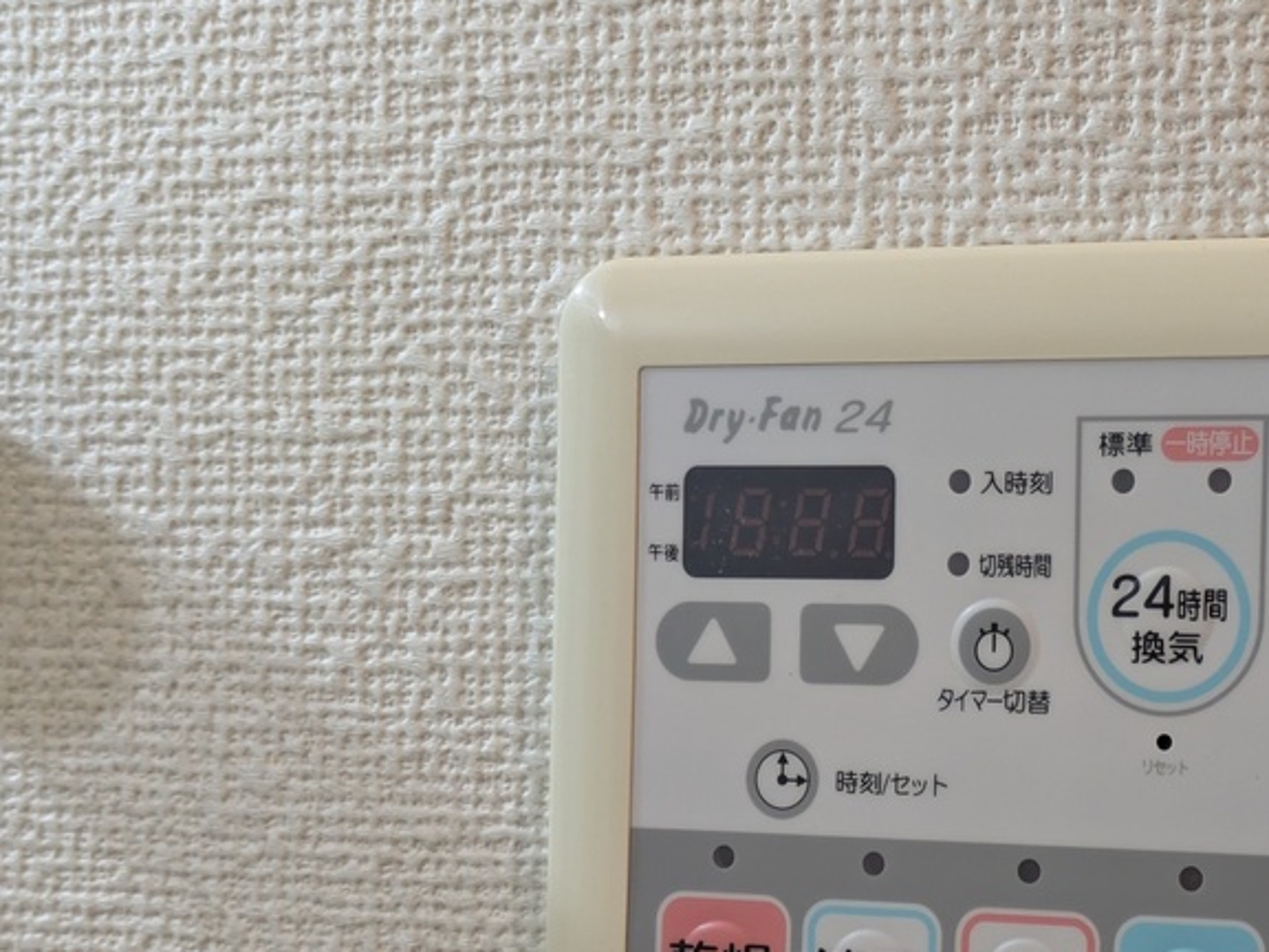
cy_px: 721
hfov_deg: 22.8
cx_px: 983
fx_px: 3116
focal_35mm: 85
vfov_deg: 17.3
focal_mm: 5.43
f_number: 1.89
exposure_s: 1/60
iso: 101
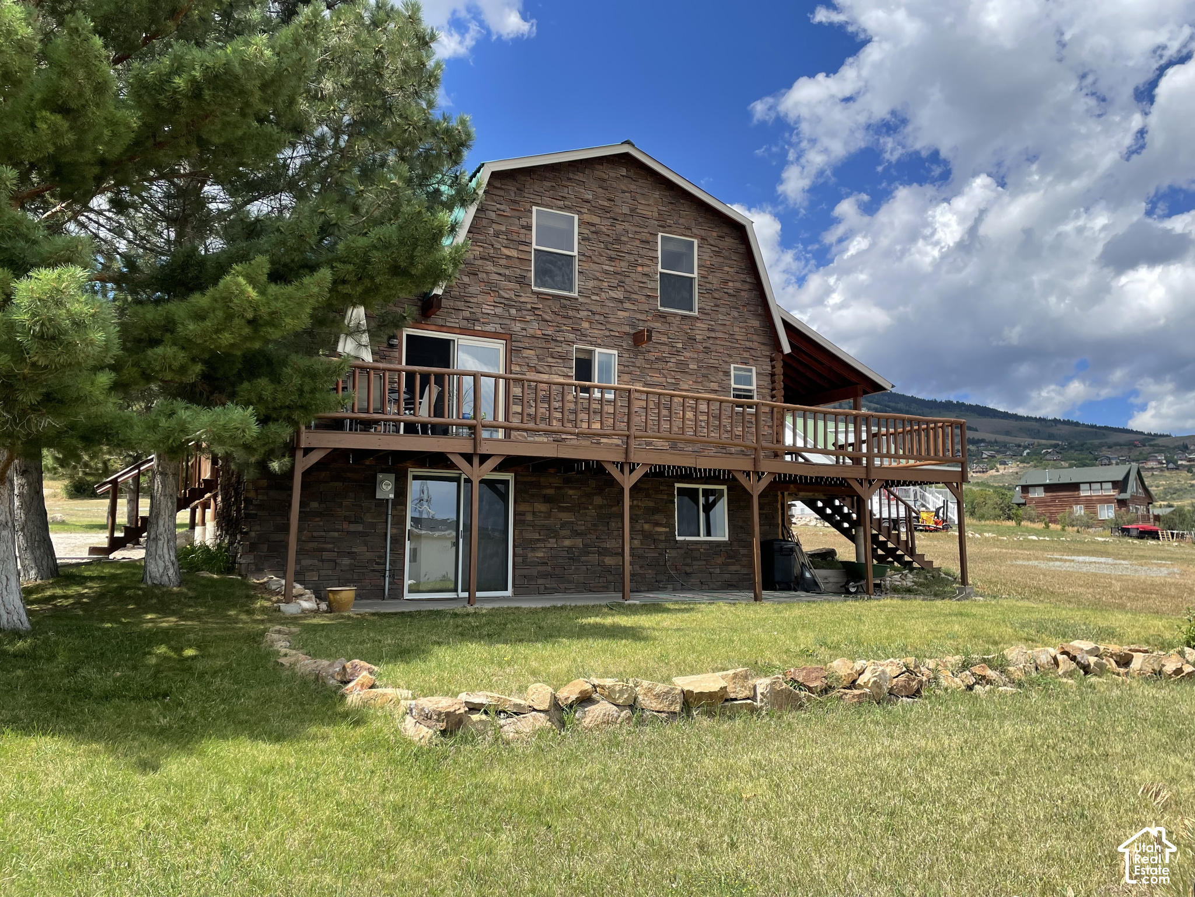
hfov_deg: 67.3
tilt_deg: +7.5
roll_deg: +0.4
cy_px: 448
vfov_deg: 53.1
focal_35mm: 26
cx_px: 598
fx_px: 898
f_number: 1.6
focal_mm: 4.2
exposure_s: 1/2506
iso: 32
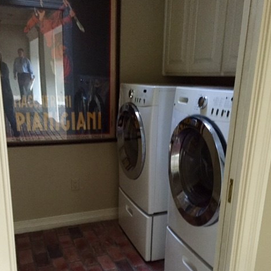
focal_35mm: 35
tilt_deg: -14.0
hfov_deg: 47.2
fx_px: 310
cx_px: 137
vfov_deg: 46.8
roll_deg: -0.5
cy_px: 171
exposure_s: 1/15
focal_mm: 4.15
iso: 500
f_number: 2.2
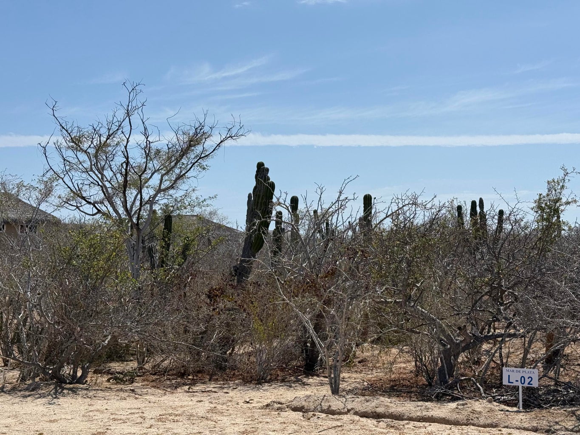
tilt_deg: +2.1
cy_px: 218
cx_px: 290
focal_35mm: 48
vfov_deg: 30.3
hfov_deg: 39.7
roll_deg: -0.3
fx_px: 804
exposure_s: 1/9901
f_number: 1.78
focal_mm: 6.76
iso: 64
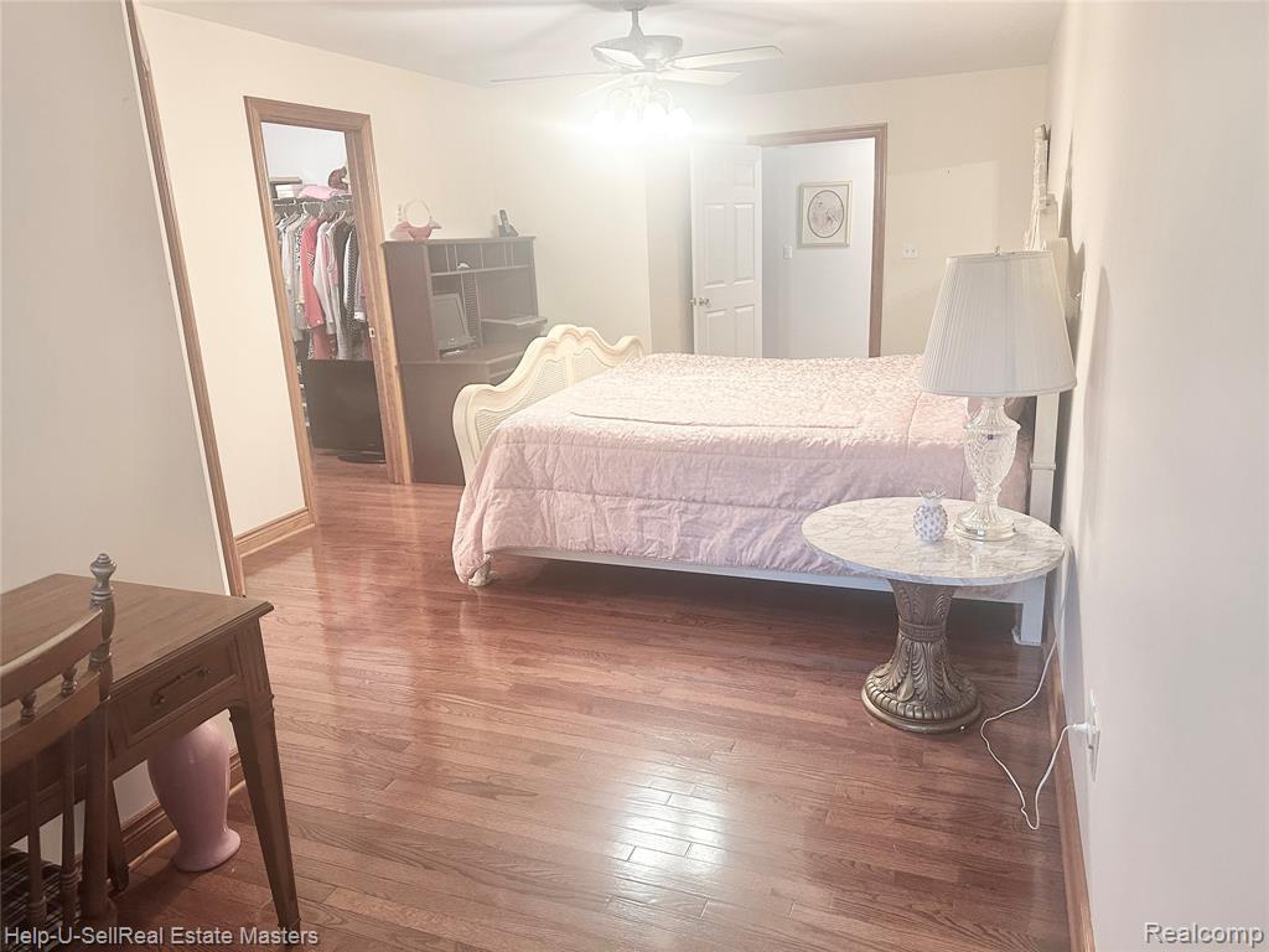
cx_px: 634
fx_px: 880
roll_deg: +1.8
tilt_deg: -15.2
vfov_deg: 56.8
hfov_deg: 71.6
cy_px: 476
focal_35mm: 24
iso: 250
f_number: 1.78
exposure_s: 1/60
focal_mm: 6.86
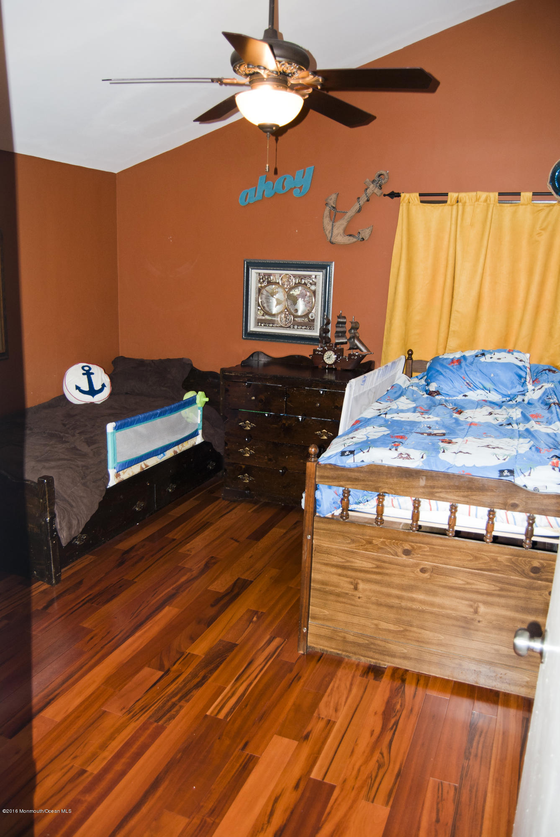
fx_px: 628
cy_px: 418
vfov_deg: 67.3
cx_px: 280
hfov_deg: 48.0
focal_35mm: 27
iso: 200
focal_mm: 18
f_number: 3.5
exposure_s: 1/60
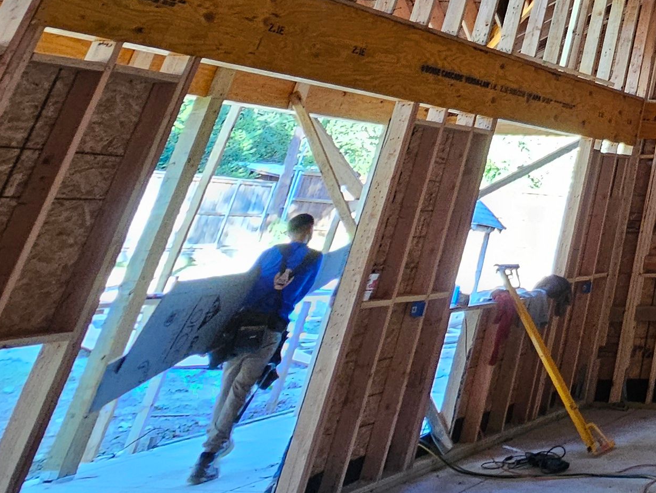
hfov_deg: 28.5
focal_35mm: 42
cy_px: -200
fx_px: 796
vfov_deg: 26.9
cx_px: 989
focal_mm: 2.2
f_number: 2.2
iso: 250
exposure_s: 1/60
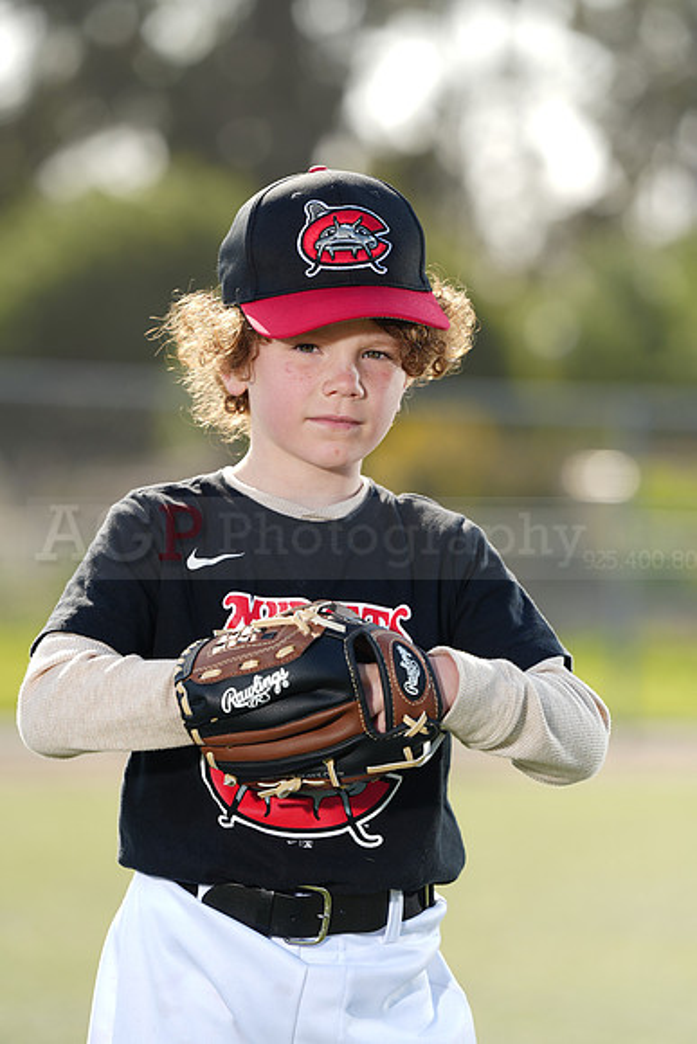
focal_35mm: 200
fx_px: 5804
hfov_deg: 6.9
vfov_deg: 10.3
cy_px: 522
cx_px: 348
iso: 64
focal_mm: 200
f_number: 4.5
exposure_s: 1/250
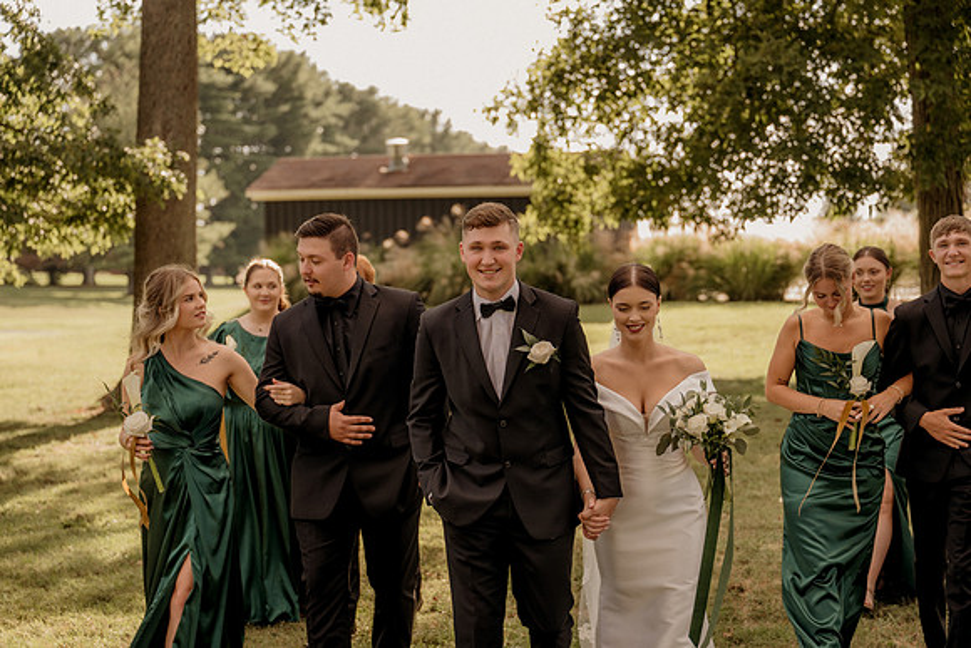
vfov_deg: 21.9
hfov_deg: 32.4
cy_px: 324
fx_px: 1673
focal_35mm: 62
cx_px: 486
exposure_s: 1/640
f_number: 2.8
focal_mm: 60
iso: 250
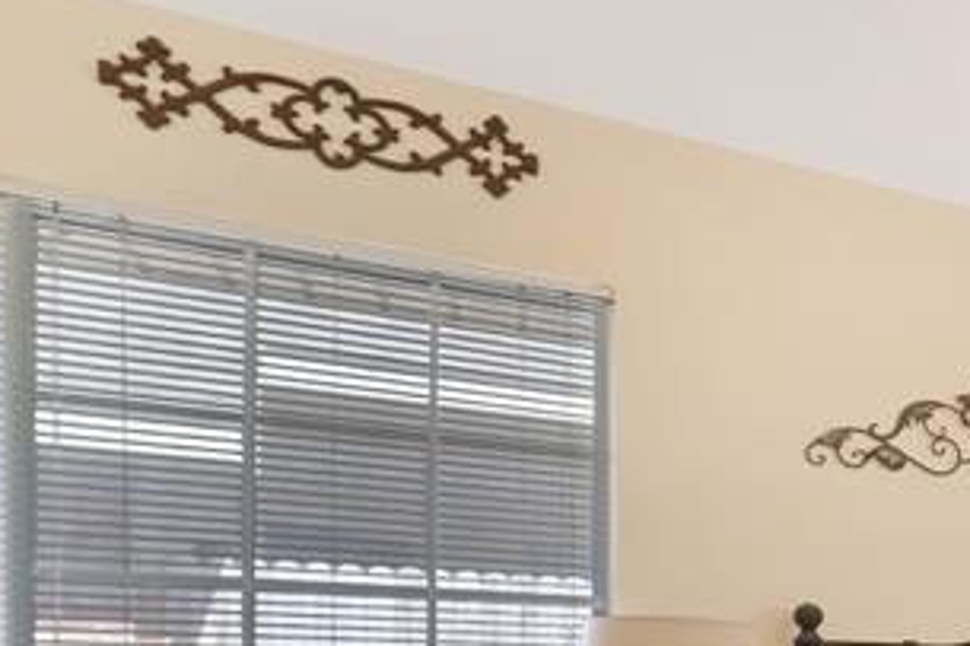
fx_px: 1266
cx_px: 1539
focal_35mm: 47
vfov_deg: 25.8
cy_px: 764
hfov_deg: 26.4
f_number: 9
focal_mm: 14
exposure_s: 1/8
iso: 500
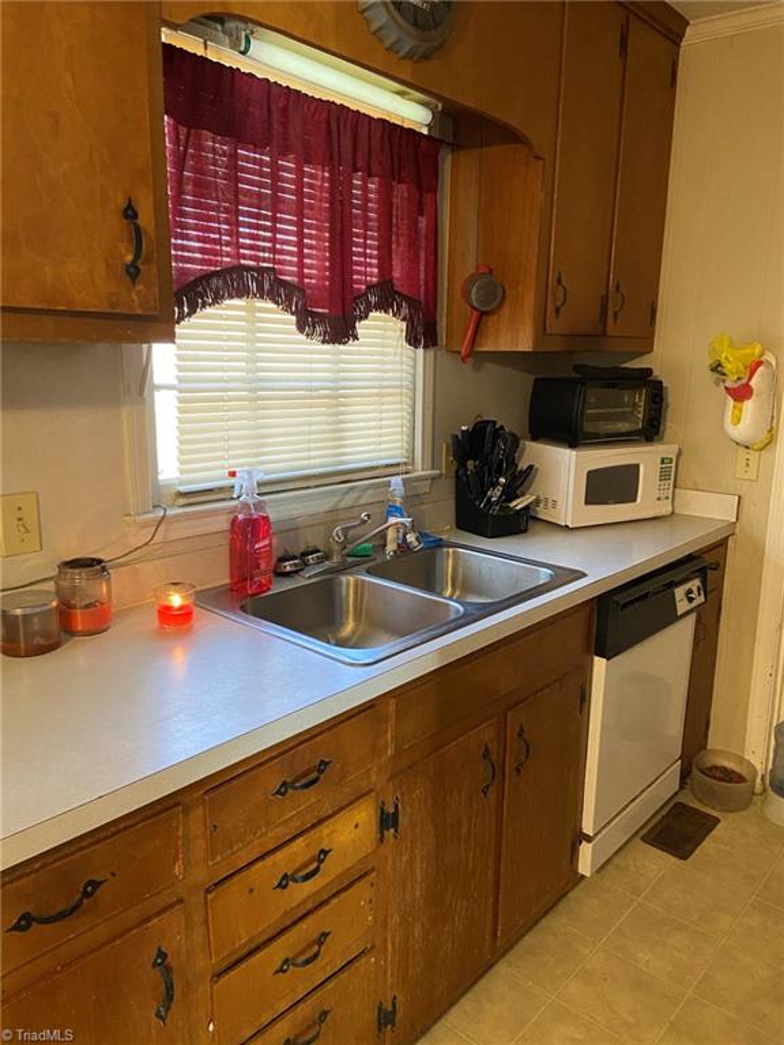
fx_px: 785
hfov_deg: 53.1
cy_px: 522
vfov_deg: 67.3
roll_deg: -0.9
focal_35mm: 26
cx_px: 392
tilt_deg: -11.8
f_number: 1.8
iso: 400
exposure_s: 1/60
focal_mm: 4.25
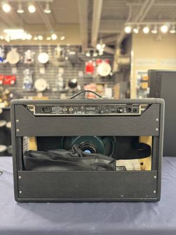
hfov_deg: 56.8
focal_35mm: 24
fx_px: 163
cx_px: 88
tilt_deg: -4.3
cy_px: 118
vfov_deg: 71.6
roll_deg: -0.1
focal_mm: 6.76
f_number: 1.78
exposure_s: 1/40
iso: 640
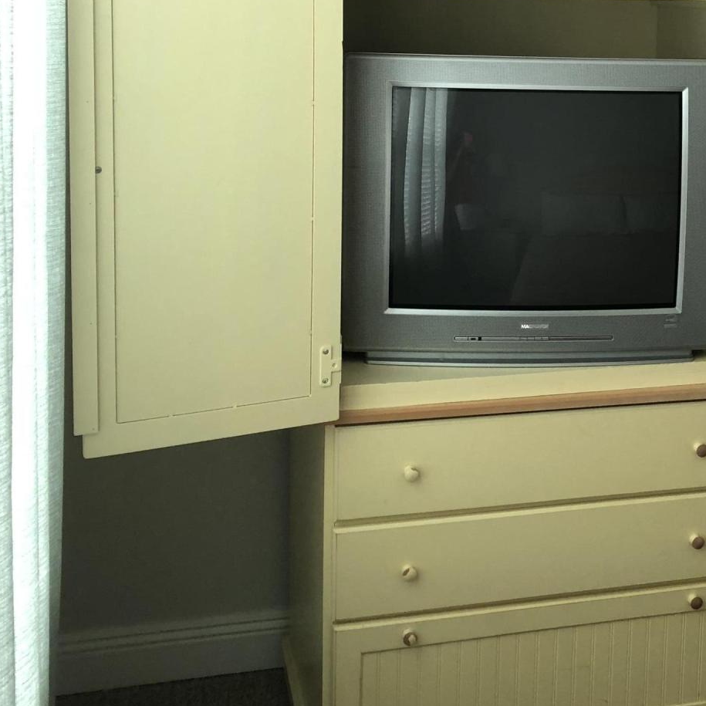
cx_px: 508
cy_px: 147
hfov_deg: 30.2
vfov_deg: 29.9
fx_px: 1292
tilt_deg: -6.6
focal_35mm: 56
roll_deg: -0.7
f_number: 1.8
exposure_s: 1/20
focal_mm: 3.99
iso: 40
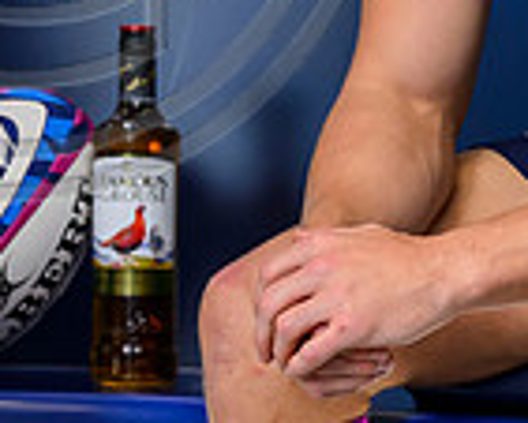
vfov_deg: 3.8
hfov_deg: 4.7
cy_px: -162
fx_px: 6364
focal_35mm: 407
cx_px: 22
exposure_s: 1/125
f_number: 4
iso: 2000
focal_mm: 95
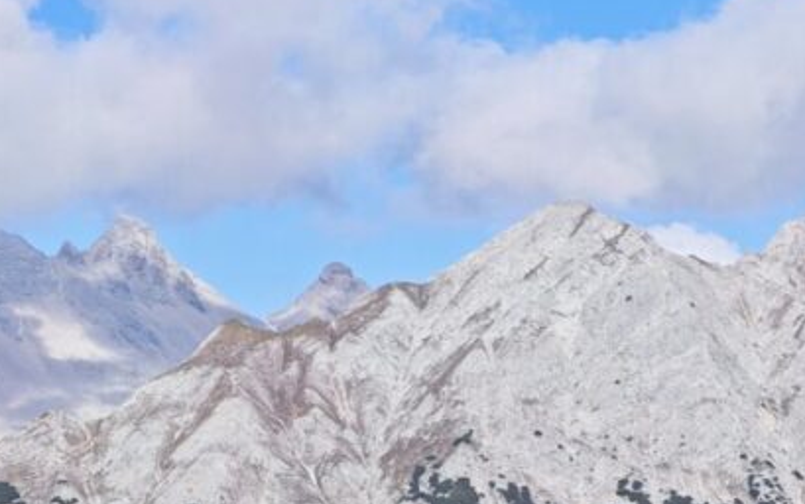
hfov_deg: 10.5
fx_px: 4368
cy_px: 545
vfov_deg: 6.6
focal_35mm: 199
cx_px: 272
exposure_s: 1/2805
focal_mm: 12.28
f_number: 1.8
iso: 50
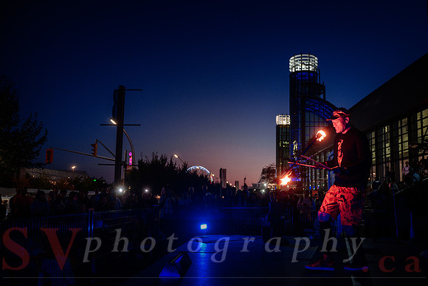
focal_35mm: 31
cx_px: 237
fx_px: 369
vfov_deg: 42.2
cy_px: 159
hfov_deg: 60.0
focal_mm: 28
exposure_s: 1/80
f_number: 2.8
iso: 640
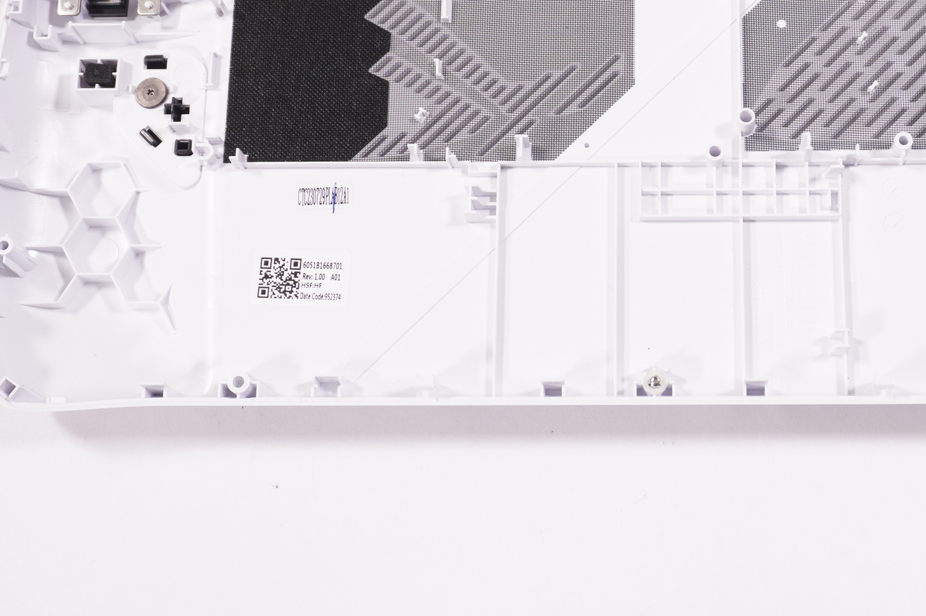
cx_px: 634
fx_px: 1795
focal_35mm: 70
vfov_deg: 19.4
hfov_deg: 28.7
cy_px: 200
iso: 640
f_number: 5.6
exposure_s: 1/160
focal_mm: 27
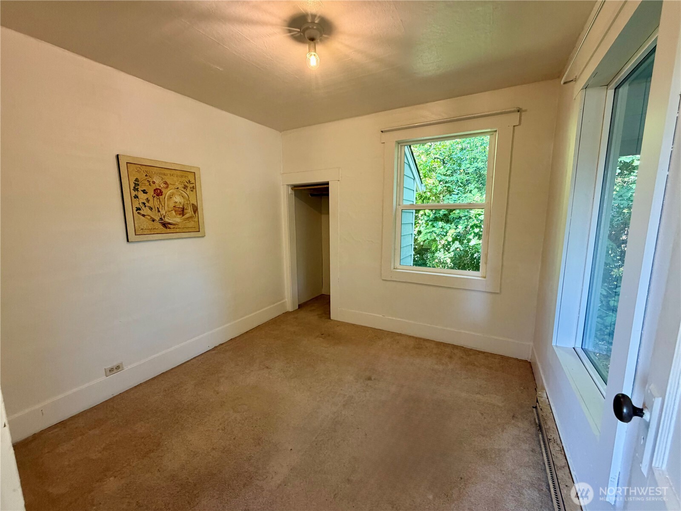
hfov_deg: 102.1
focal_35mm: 14
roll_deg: +0.6
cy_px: 256
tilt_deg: -7.9
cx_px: 340
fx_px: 275
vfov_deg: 85.7
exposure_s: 1/60
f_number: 2.2
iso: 250
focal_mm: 2.22
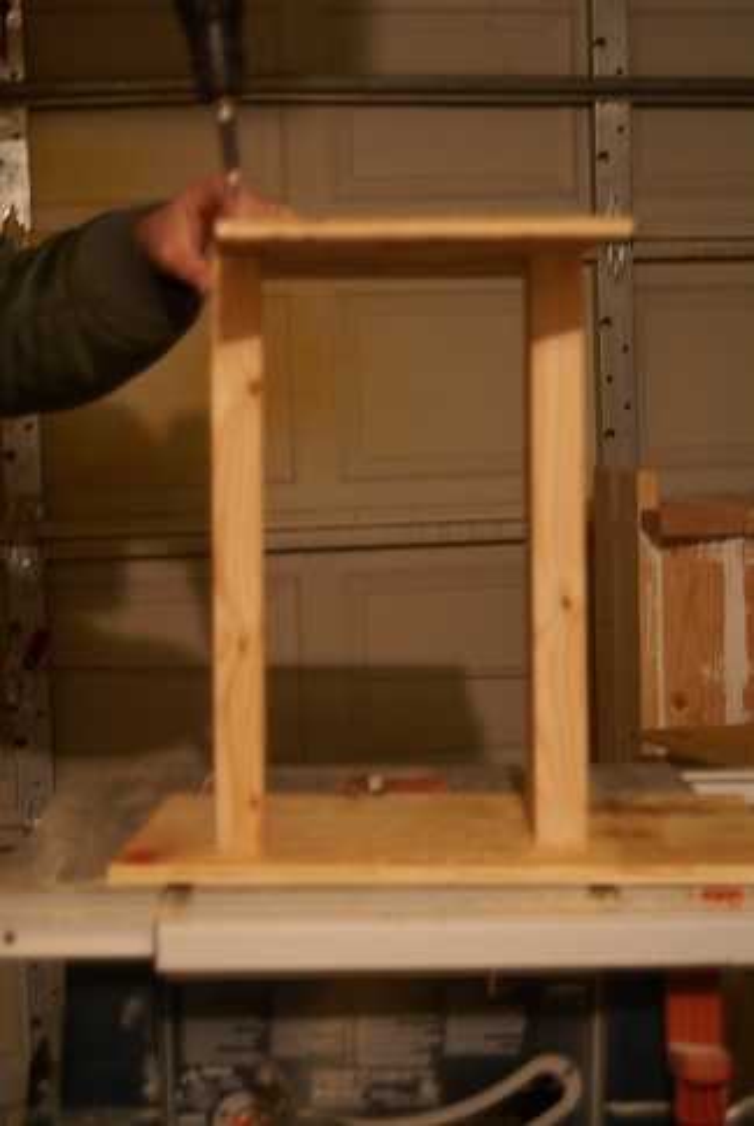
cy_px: 563
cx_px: 377
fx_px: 1879
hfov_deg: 22.7
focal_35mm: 60
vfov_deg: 33.4
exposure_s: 1/6
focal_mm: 40
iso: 400
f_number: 4.5
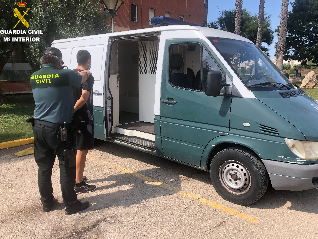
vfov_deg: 49.7
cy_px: 120
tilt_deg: -10.1
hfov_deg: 63.4
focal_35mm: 28
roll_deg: +0.9
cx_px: 159
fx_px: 257
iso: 20
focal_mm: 4
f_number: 1.8
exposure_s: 1/747
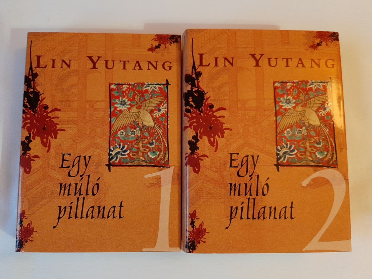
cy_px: 140
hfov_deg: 65.3
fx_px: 290
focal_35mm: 27
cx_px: 186
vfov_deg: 51.4
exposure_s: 1/25
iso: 551
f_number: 1.7
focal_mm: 3.93
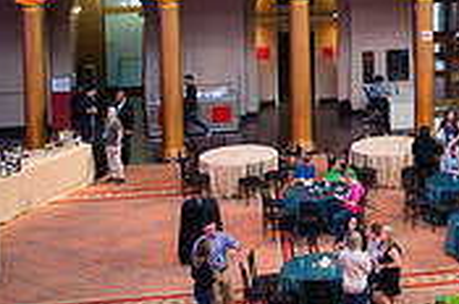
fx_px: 1133
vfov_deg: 14.8
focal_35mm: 89
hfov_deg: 21.1
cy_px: -54
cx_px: 568
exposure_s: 1/80
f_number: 2
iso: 220
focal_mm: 25
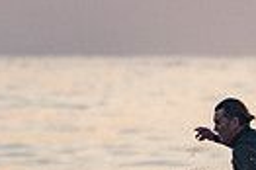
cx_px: 264
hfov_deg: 1.5
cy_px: 278
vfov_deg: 1.0
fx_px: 9744
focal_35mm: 1372
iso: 280
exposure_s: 1/320
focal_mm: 310
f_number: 5.6
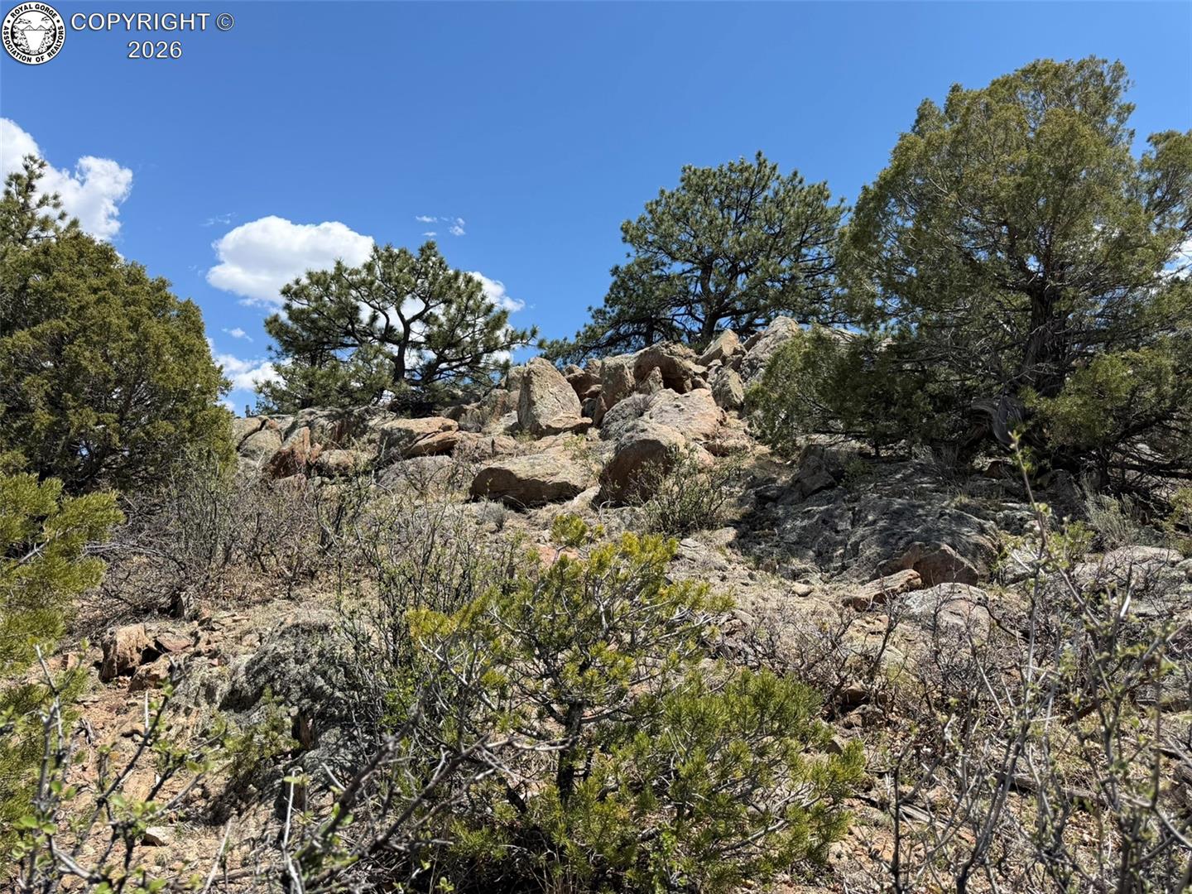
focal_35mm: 24
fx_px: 826
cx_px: 596
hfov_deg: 71.6
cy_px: 447
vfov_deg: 56.8
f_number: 1.78
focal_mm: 6.76
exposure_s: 1/3759
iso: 80
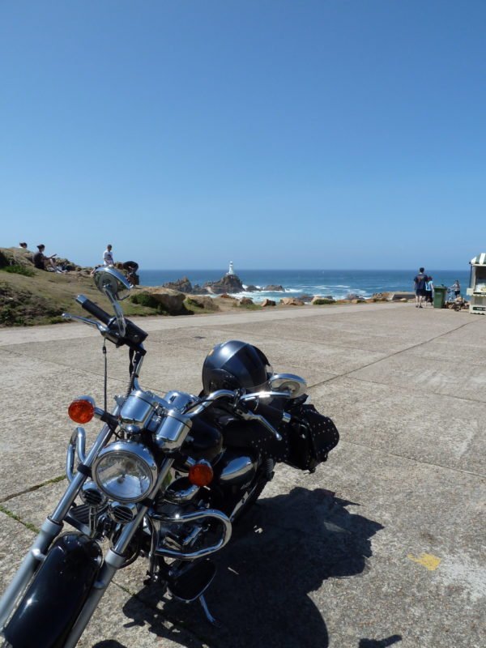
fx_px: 468
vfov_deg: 69.4
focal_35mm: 25
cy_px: 324
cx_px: 243
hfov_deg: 54.9
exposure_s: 1/400
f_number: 5
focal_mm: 4.1
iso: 80
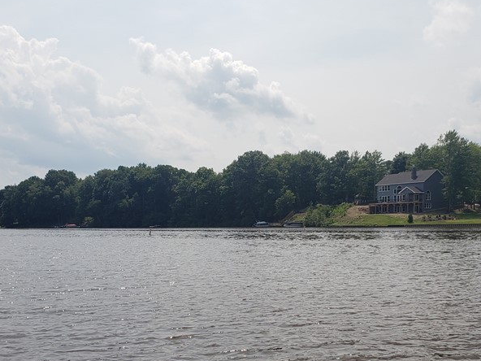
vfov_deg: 32.0
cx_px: 272
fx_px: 625
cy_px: 236
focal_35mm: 45
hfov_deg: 42.0
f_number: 2.4
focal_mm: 4.3
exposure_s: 1/2480
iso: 50
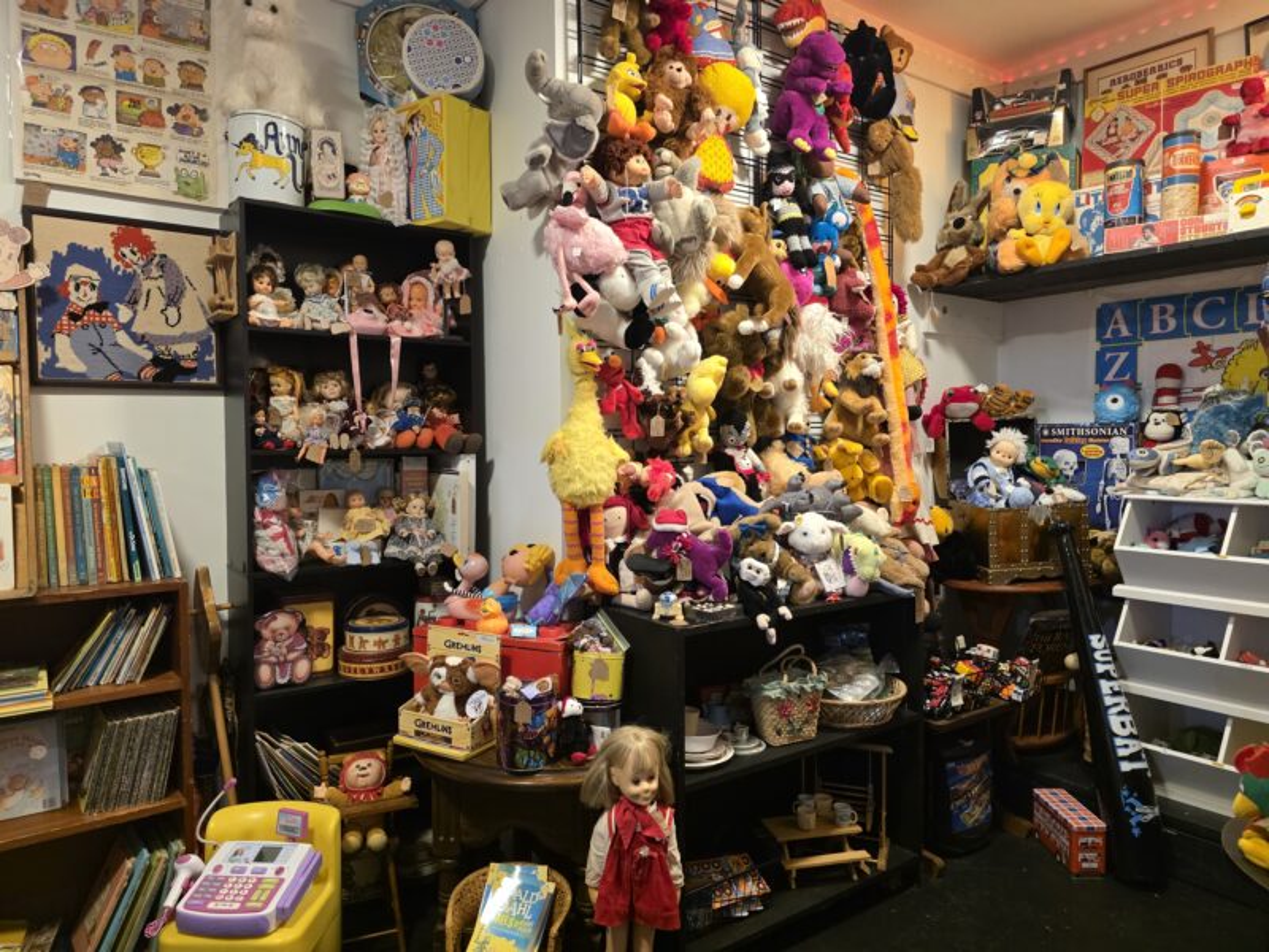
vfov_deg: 58.9
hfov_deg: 73.9
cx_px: 634
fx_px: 843
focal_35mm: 23
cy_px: 476
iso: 800
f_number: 1.7
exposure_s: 1/120
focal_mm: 6.3
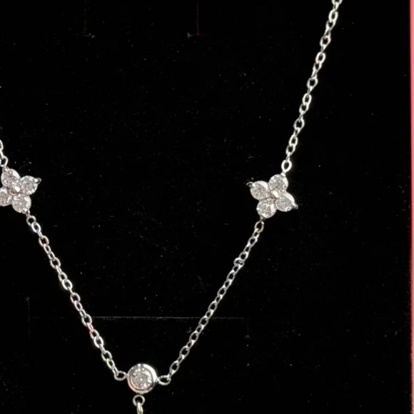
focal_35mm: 78
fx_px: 1055
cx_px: 142
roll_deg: +0.0
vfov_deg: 22.2
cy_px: 168
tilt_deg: -16.7
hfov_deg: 22.1
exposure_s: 1/179
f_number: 1.78
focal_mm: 6.76
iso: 50
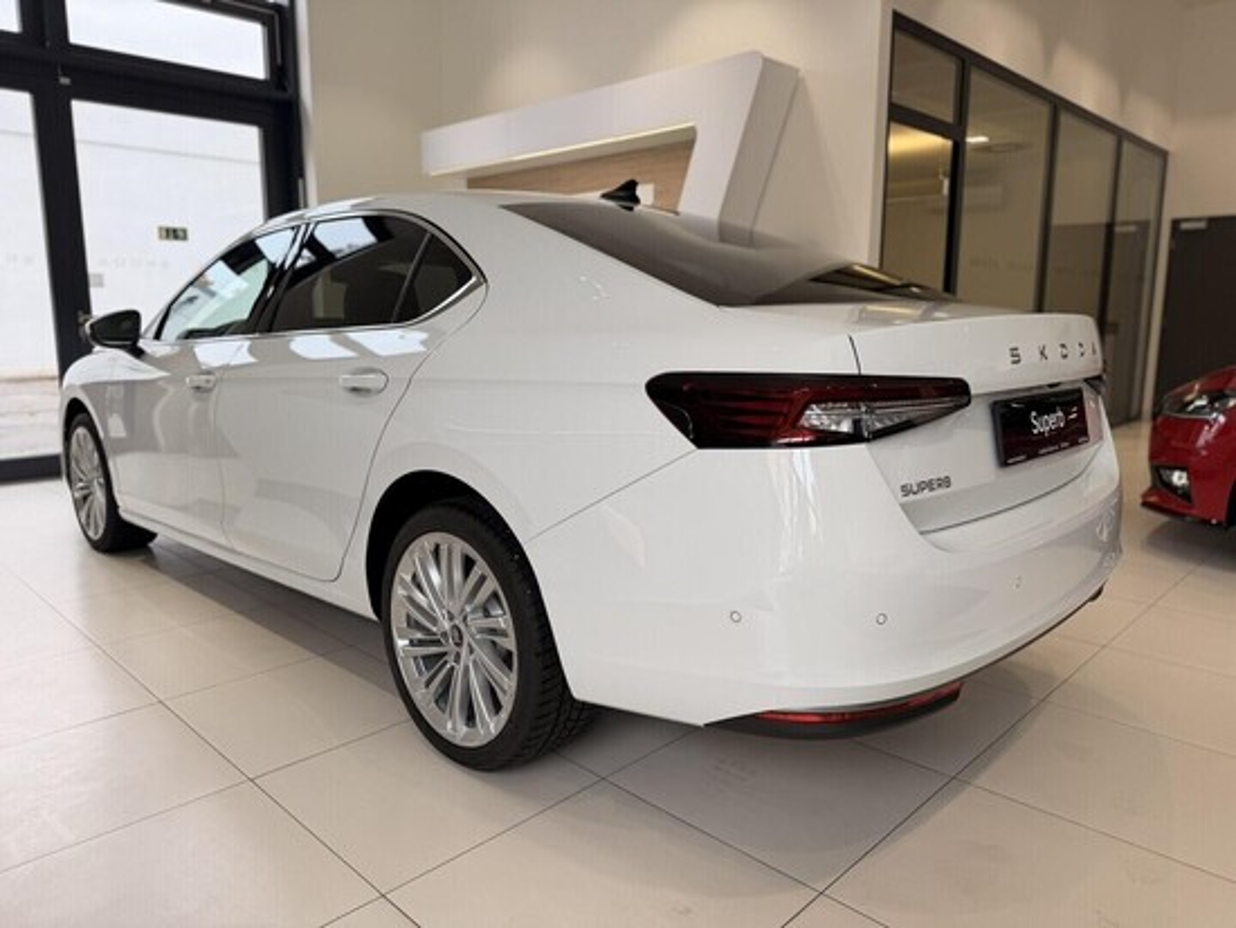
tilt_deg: -9.8
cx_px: 618
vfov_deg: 56.9
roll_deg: +0.3
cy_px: 464
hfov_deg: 71.6
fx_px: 857
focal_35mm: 24
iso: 80
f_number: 1.78
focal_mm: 6.76
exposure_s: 1/262
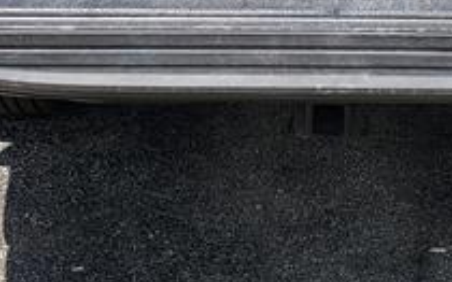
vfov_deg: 14.1
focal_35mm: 84
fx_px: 1034
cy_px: -194
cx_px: 327
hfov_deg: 24.4
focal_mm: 4.3
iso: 50
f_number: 2.4
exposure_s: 1/838
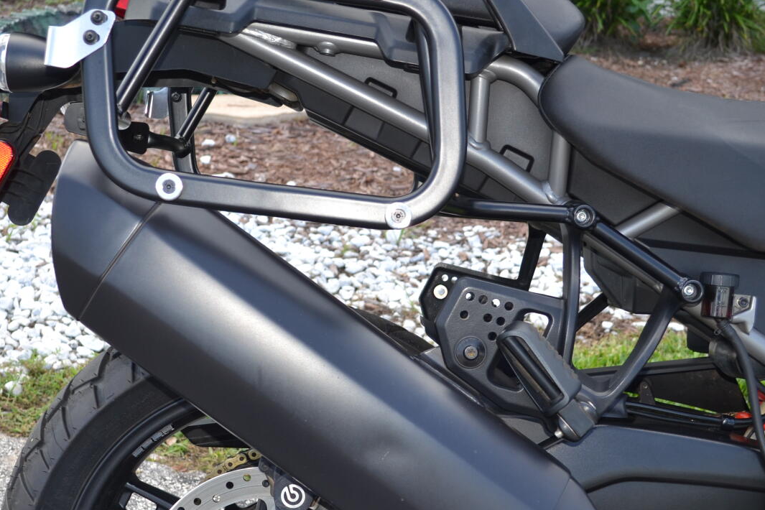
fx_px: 1317
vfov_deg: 21.8
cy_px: 352
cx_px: 350
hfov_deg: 32.4
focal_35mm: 62
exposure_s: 1/160
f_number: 3.8
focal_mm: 22
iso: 100
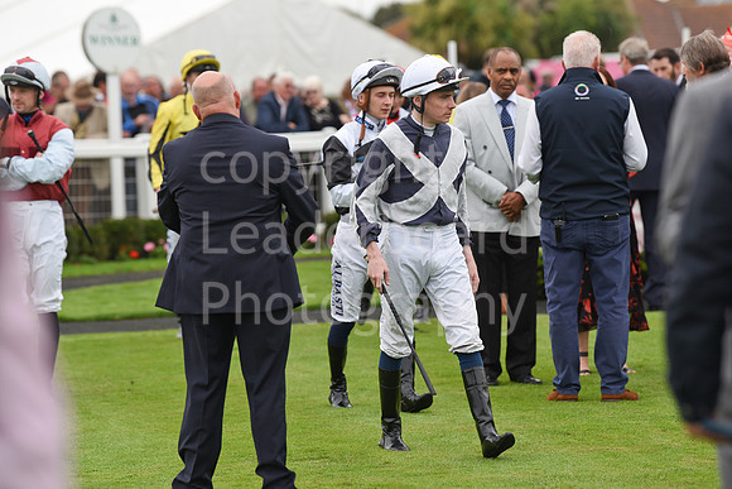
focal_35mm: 200
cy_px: 244
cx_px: 366
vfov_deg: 6.9
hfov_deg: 10.3
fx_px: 4067
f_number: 4.5
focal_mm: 200
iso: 640
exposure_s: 1/1600
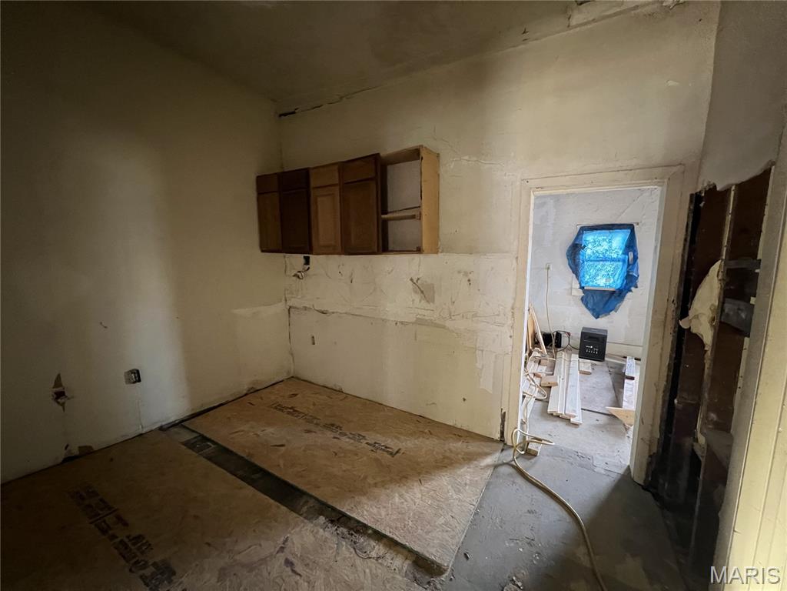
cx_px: 394
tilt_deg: -7.2
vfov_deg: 89.9
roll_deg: -0.5
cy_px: 296
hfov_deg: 106.2
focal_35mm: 13
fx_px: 296
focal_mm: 1.57
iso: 800
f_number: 1.8
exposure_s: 1/40
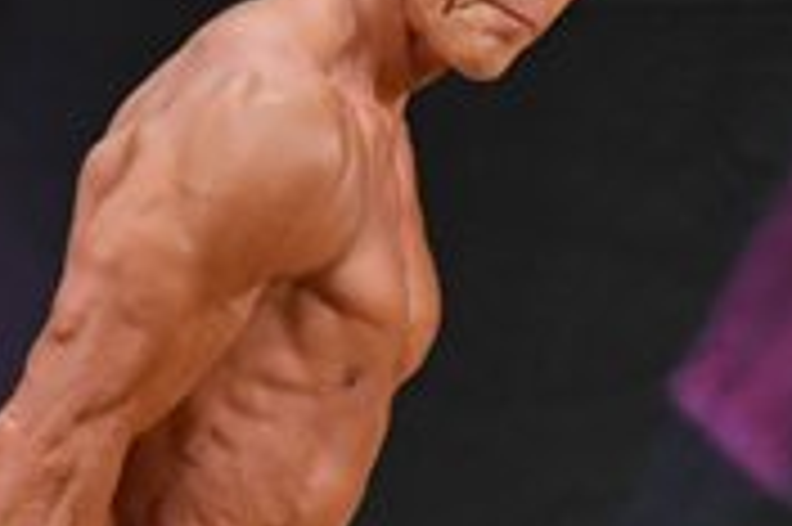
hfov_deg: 1.4
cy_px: 620
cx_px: 119
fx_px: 33408
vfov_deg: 0.9
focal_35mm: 1520
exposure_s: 1/400
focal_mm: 230
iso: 3200
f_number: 5.6
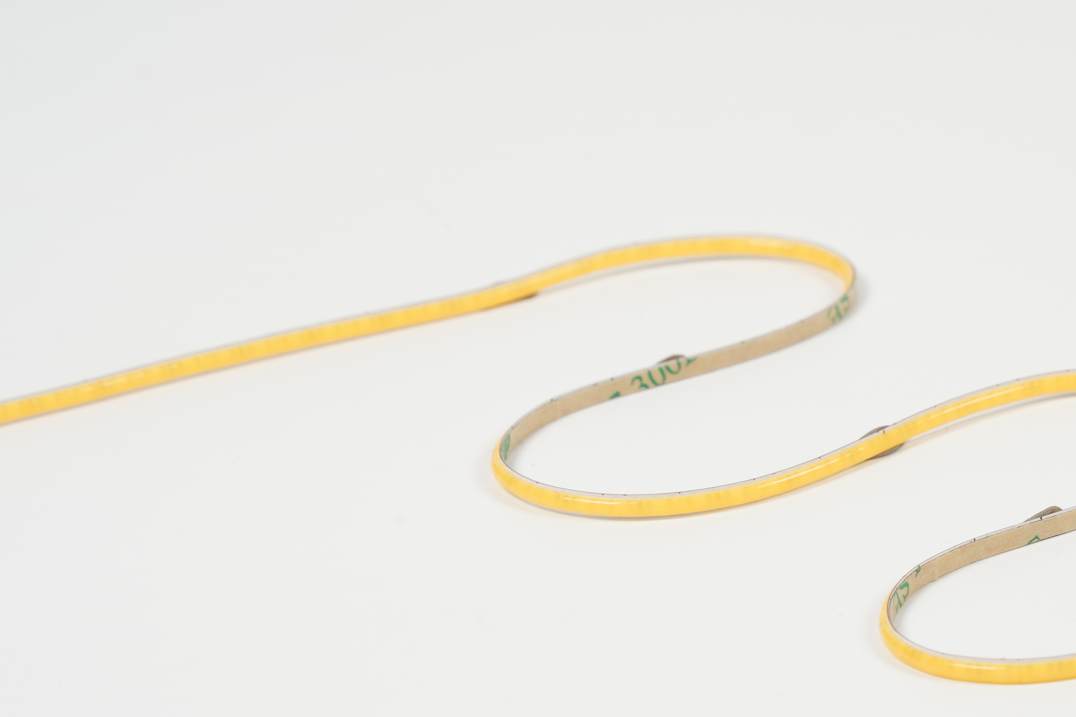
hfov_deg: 6.5
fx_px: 9504
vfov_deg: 4.3
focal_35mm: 318
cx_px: 768
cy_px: 475
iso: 100
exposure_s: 1/125
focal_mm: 185
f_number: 14
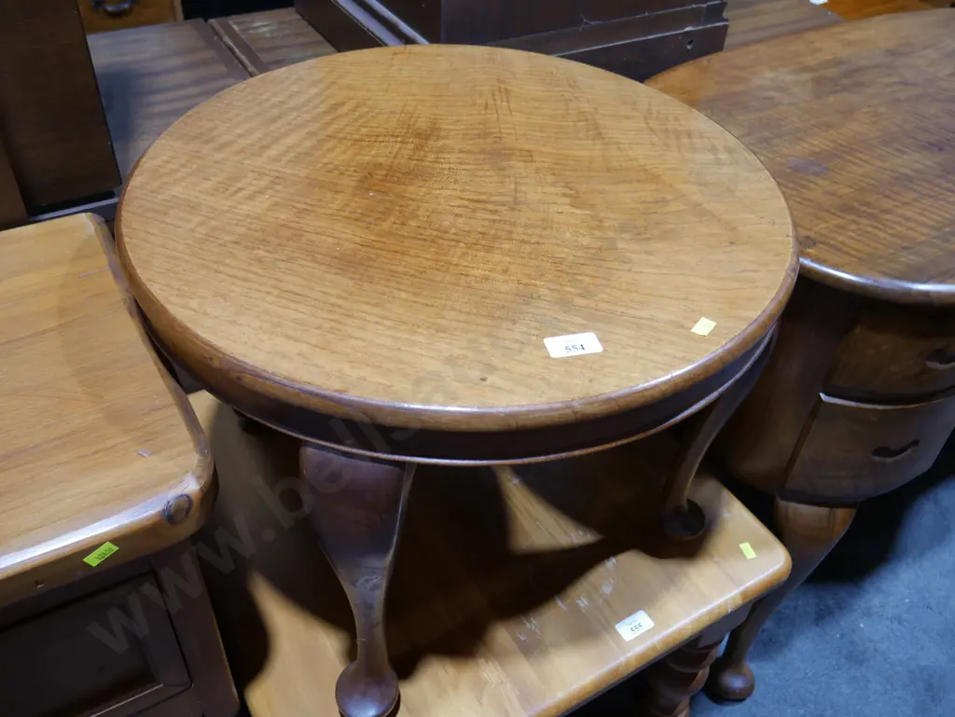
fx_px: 828
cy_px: 358
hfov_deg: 59.9
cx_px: 478
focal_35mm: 30
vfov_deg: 46.8
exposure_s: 1/60
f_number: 3.6
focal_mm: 15
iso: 320
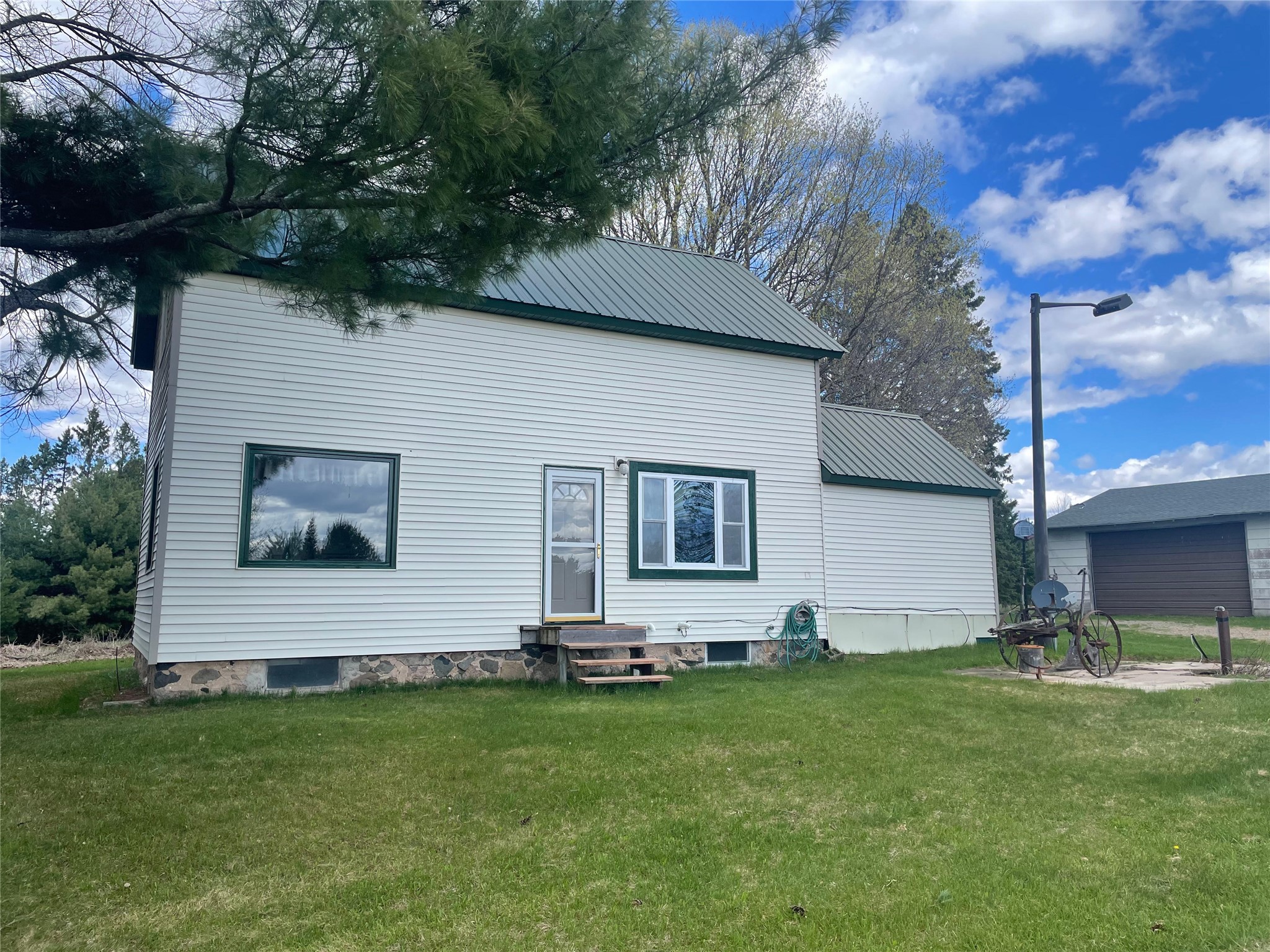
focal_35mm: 26
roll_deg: +0.6
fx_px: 954
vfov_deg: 53.1
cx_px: 635
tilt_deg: +10.1
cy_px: 476
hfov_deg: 67.3
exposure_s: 1/1795
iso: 32
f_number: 1.6
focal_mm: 4.2
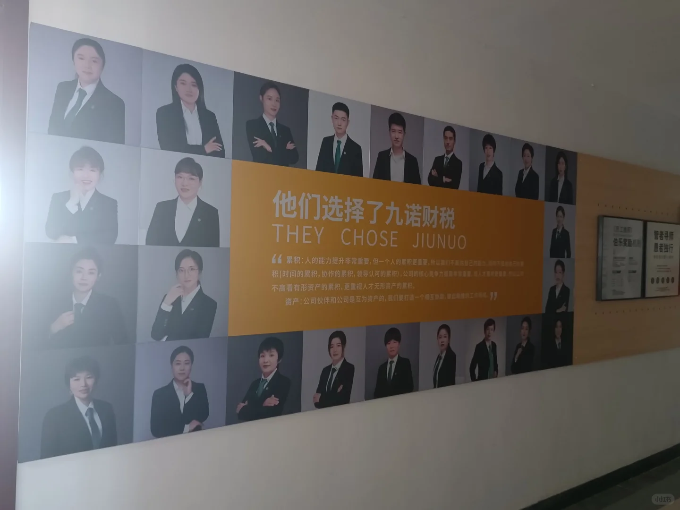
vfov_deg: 51.4
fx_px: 530
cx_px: 340
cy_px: 255
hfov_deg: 65.3
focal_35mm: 27
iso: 2198
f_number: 1.9
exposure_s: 1/25
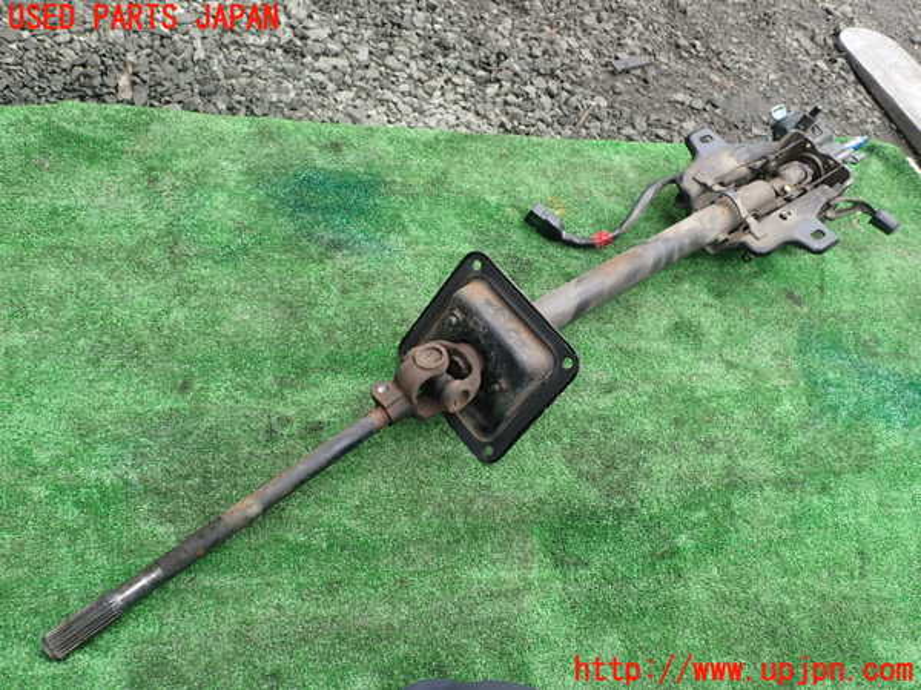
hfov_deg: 60.0
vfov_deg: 46.8
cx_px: 460
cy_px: 345
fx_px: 798
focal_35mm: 30
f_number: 3.2
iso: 100
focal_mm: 5.4
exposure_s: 1/250
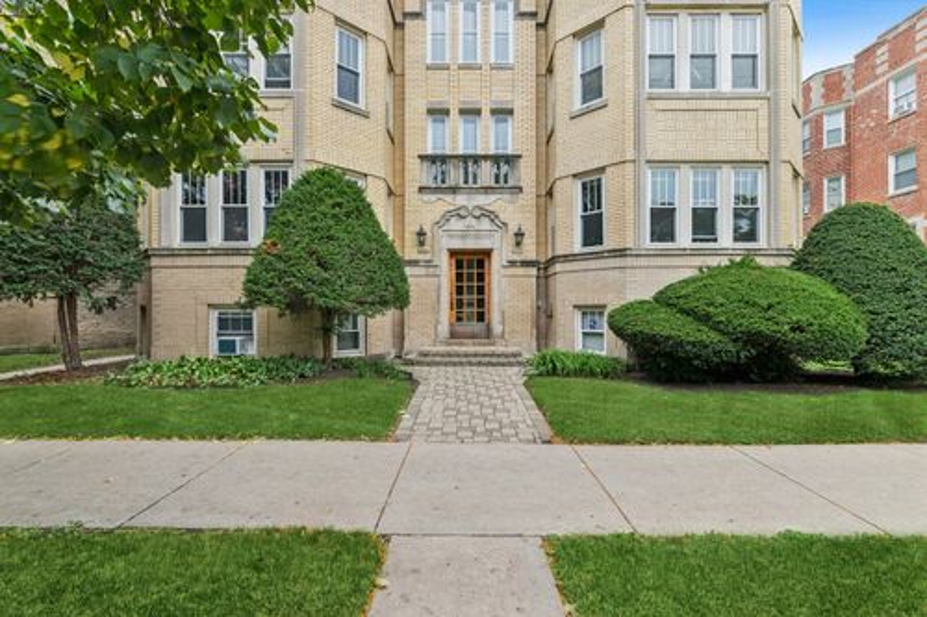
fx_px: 438
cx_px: 464
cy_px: 308
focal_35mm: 17
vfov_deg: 70.4
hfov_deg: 93.3
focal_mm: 17
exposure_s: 1/5
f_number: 13
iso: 160
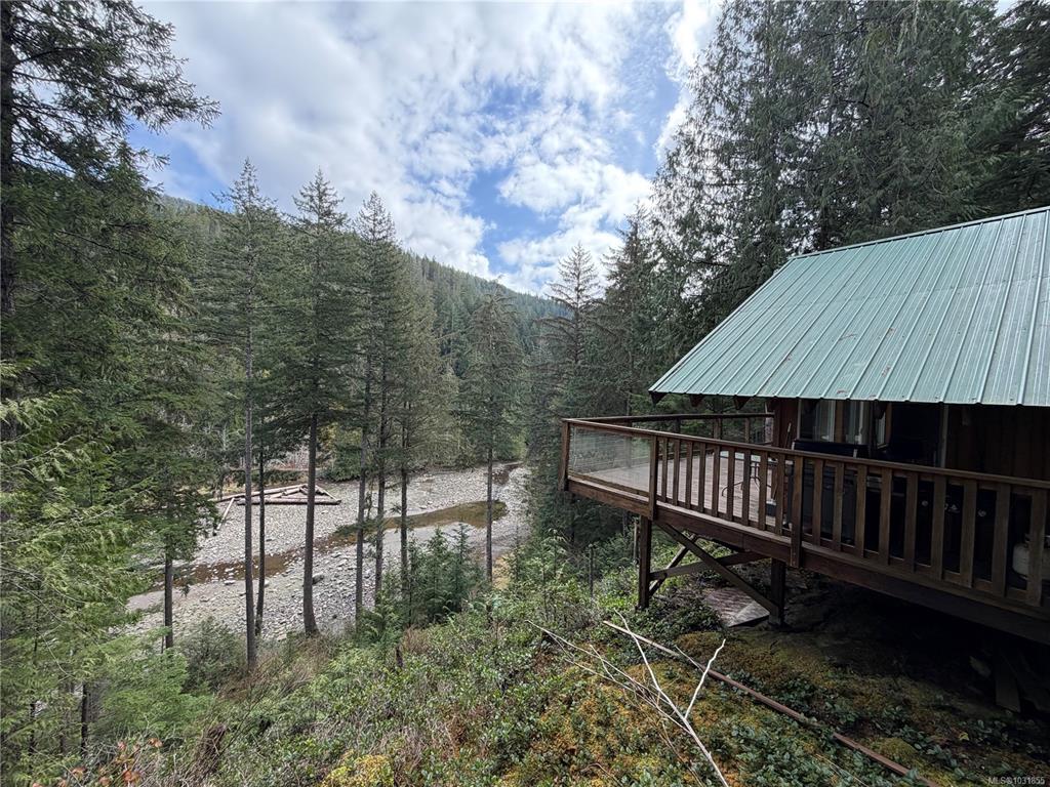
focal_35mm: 14
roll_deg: -1.7
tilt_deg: -1.5
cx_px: 525
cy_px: 394
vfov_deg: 85.7
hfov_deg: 102.1
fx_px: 425
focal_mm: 2.22
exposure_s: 1/502
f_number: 2.2
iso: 50
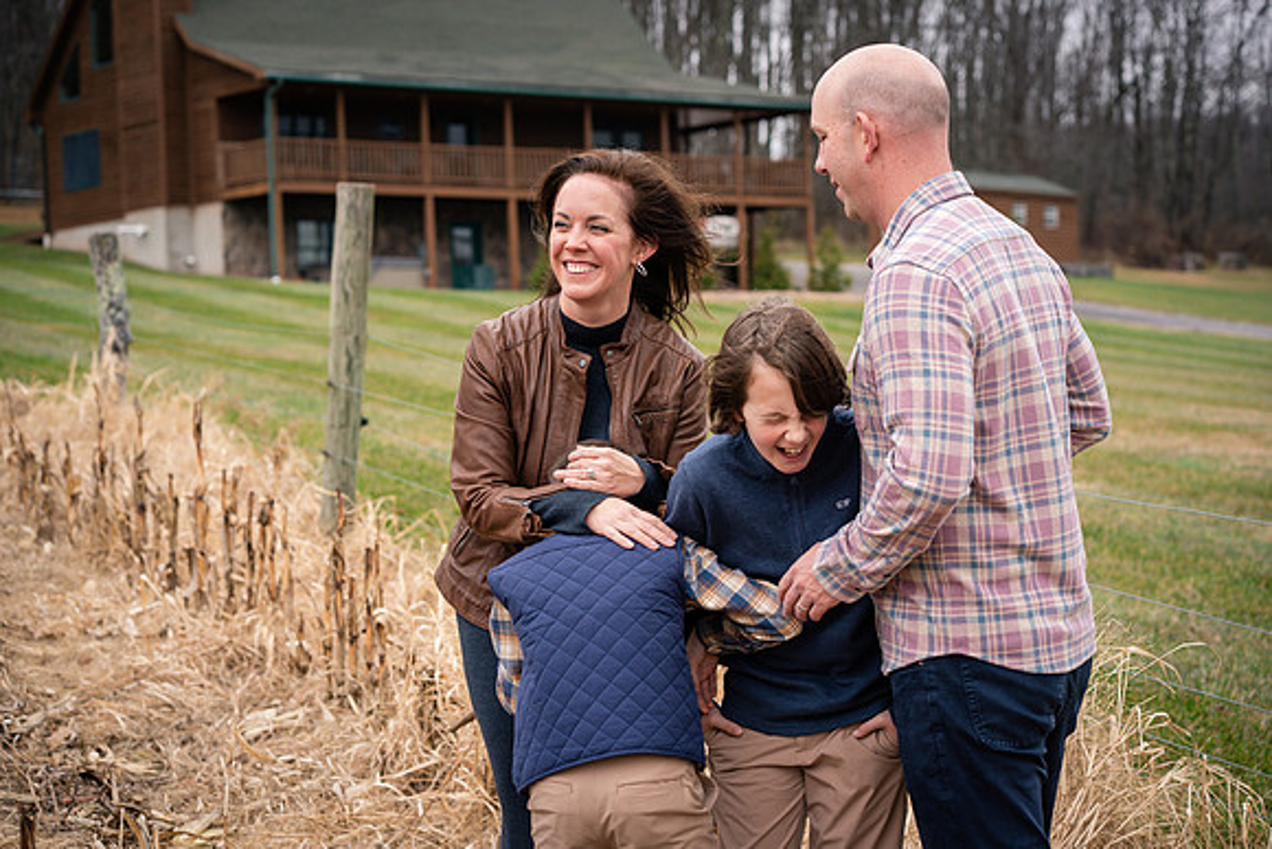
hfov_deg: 23.9
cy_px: 424
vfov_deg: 16.1
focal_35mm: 85
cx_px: 636
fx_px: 3004
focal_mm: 85
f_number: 5
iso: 320
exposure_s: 1/320
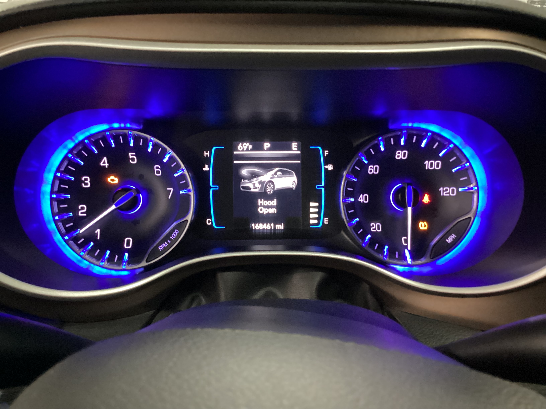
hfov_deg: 58.4
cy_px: 204
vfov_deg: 45.4
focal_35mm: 31
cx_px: 273
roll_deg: -0.8
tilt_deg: -26.2
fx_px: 489
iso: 640
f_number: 2.4
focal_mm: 3.3
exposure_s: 1/20
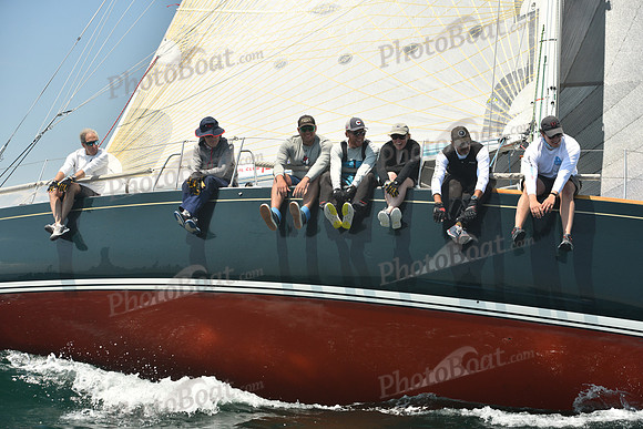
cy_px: 214
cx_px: 322
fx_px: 1251
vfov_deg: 19.5
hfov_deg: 28.8
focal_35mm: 70
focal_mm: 70
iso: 320
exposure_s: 1/640
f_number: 5.6
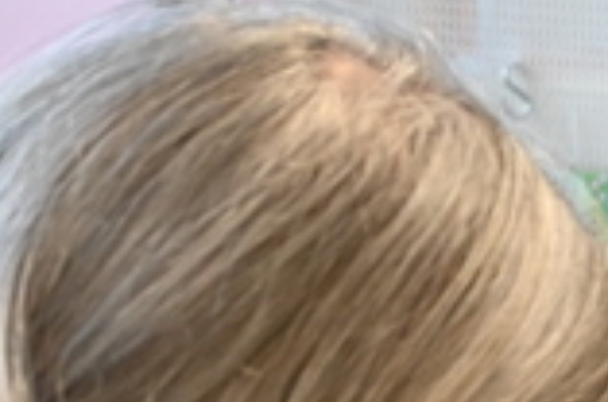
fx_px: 5292
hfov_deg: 6.4
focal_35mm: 314
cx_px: 1204
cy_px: 1115
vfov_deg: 4.2
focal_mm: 48
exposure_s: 1/125
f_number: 4
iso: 3200
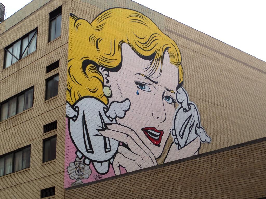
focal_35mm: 73
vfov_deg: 20.2
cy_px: 100
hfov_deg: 26.7
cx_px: 133
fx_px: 561
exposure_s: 1/350
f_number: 4.2
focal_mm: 11.9
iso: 100
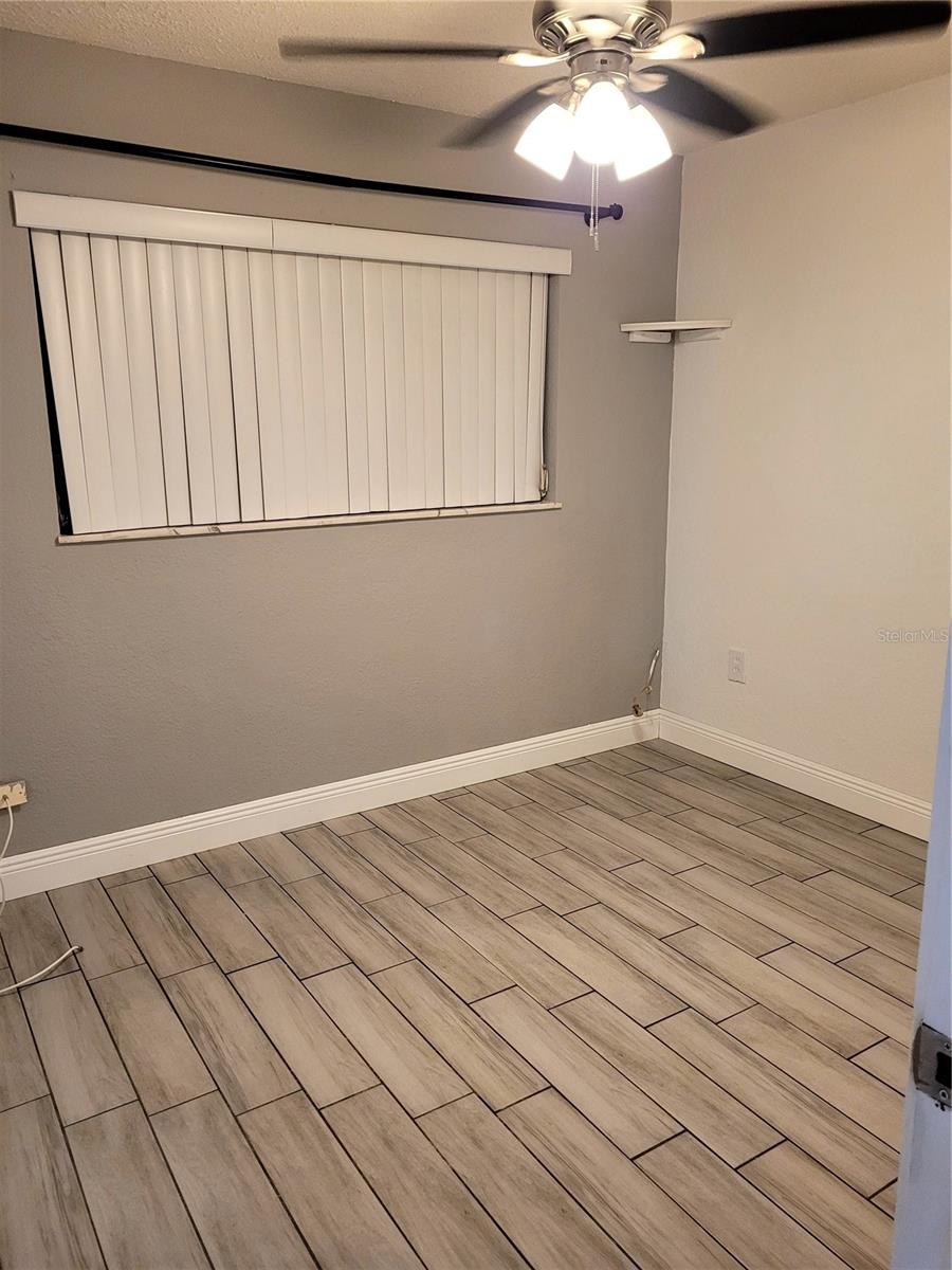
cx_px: 476
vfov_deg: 67.3
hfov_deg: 53.1
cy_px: 635
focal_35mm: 26
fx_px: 953
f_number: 1.8
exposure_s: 1/120
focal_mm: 5.4
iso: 320
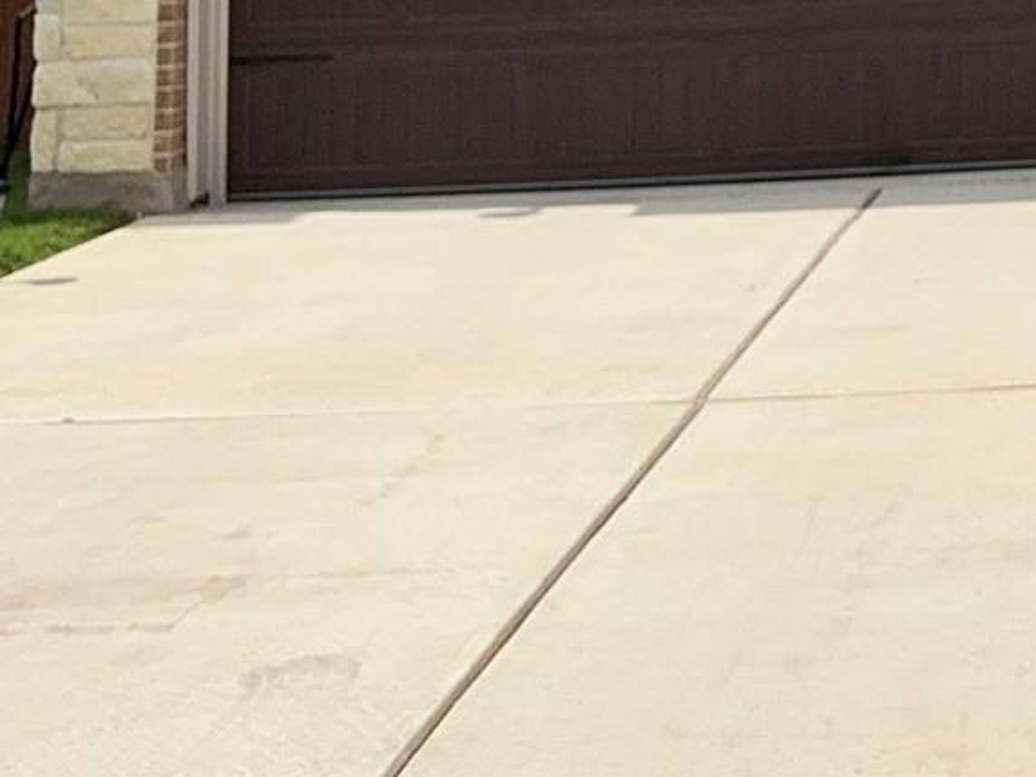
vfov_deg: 15.5
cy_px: -484
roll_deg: +1.5
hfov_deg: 20.3
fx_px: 2574
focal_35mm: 86
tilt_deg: +5.7
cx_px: 1449
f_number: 1.78
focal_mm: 6.76
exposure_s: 1/12346
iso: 80
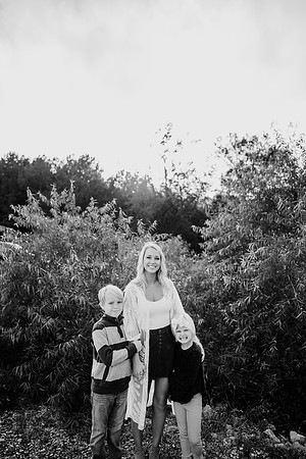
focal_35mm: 24
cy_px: 230
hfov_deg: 53.1
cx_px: 153
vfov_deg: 73.7
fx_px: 306
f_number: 2.5
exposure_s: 1/1250
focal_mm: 24
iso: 200
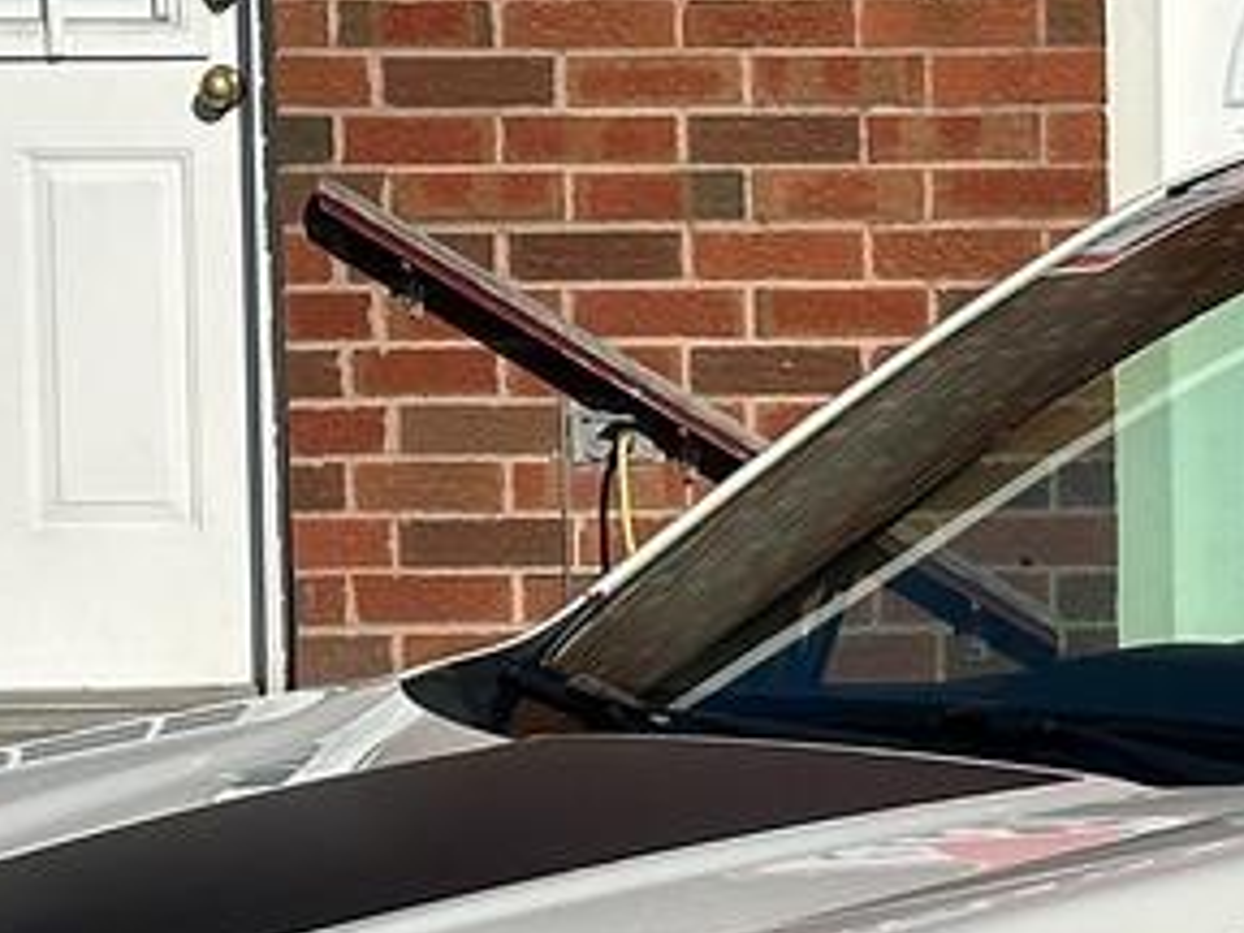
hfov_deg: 9.1
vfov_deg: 7.0
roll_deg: +1.2
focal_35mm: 213
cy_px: 808
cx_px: 1741
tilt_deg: -3.3
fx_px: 7655
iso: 64
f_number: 1.78
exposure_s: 1/10870
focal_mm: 6.86
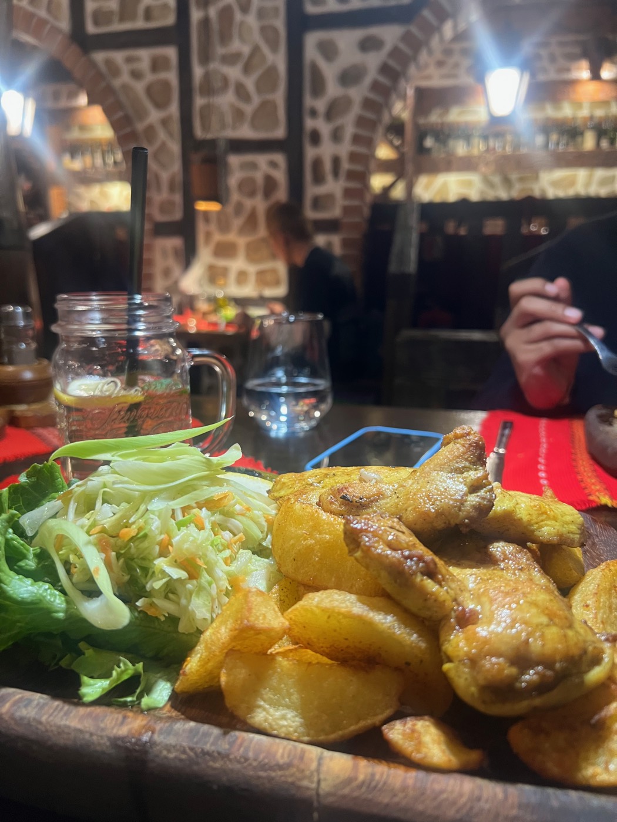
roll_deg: -0.3
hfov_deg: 53.1
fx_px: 618
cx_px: 308
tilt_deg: -11.5
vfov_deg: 67.3
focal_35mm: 26
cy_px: 411
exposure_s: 1/50
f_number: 1.5
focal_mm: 5.7
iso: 250
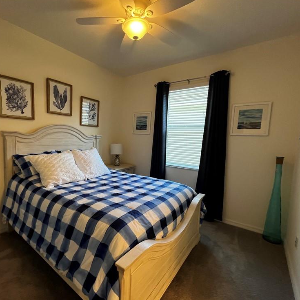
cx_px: 132
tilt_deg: -4.9
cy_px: 153
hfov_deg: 87.0
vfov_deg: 87.4
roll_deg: -1.3
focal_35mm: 16
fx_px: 157
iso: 250
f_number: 1.8
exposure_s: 1/120
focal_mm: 1.57
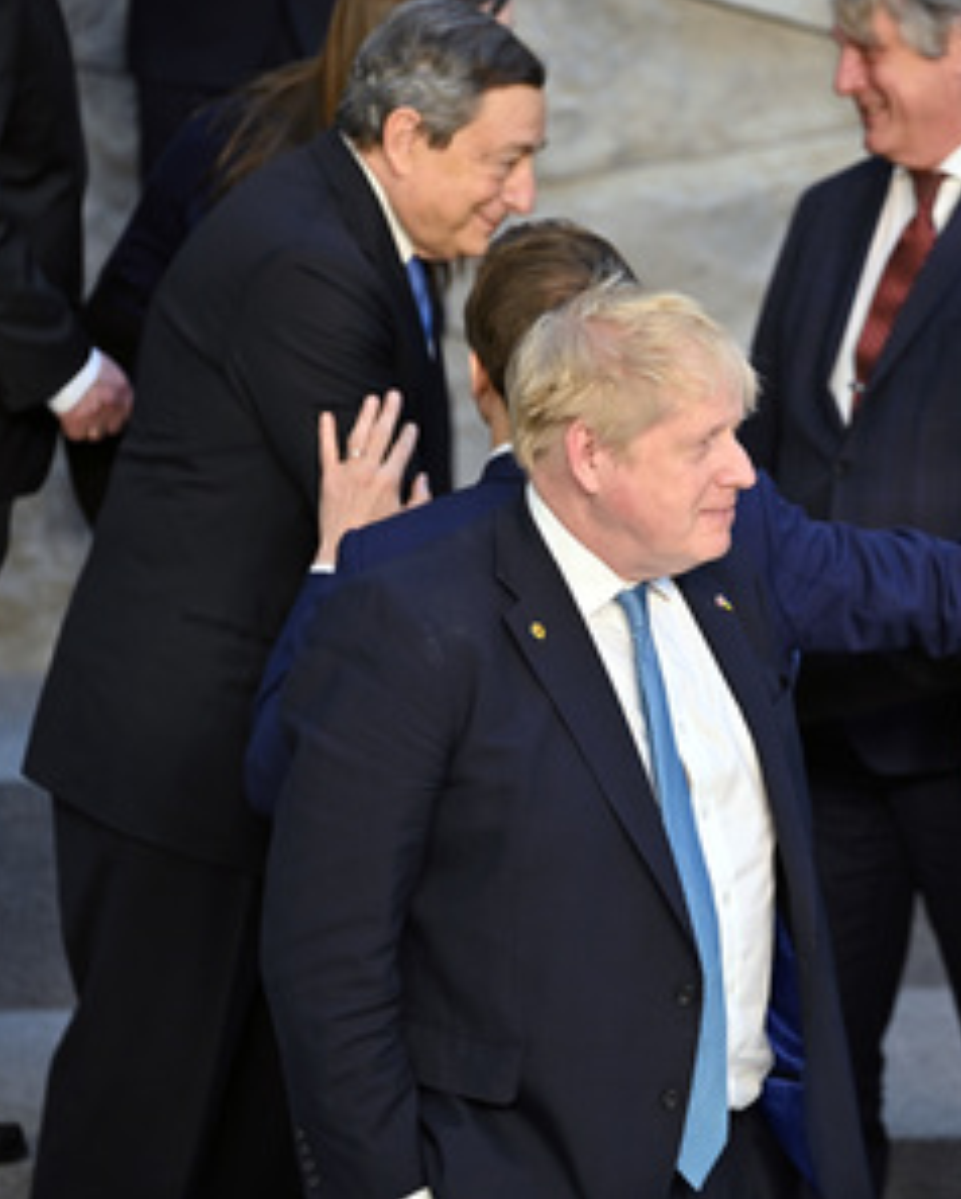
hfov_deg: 8.1
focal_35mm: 192
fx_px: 6819
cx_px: 686
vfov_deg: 10.1
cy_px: 597
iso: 400
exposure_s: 1/400
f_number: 2.8
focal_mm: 135
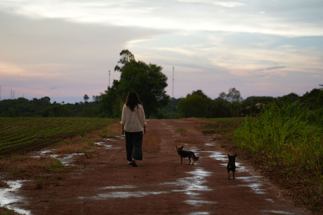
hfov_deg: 19.5
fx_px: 942
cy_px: 108
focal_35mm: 105
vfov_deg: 13.0
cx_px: 162
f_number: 4
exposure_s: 1/125
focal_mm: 105
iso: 125
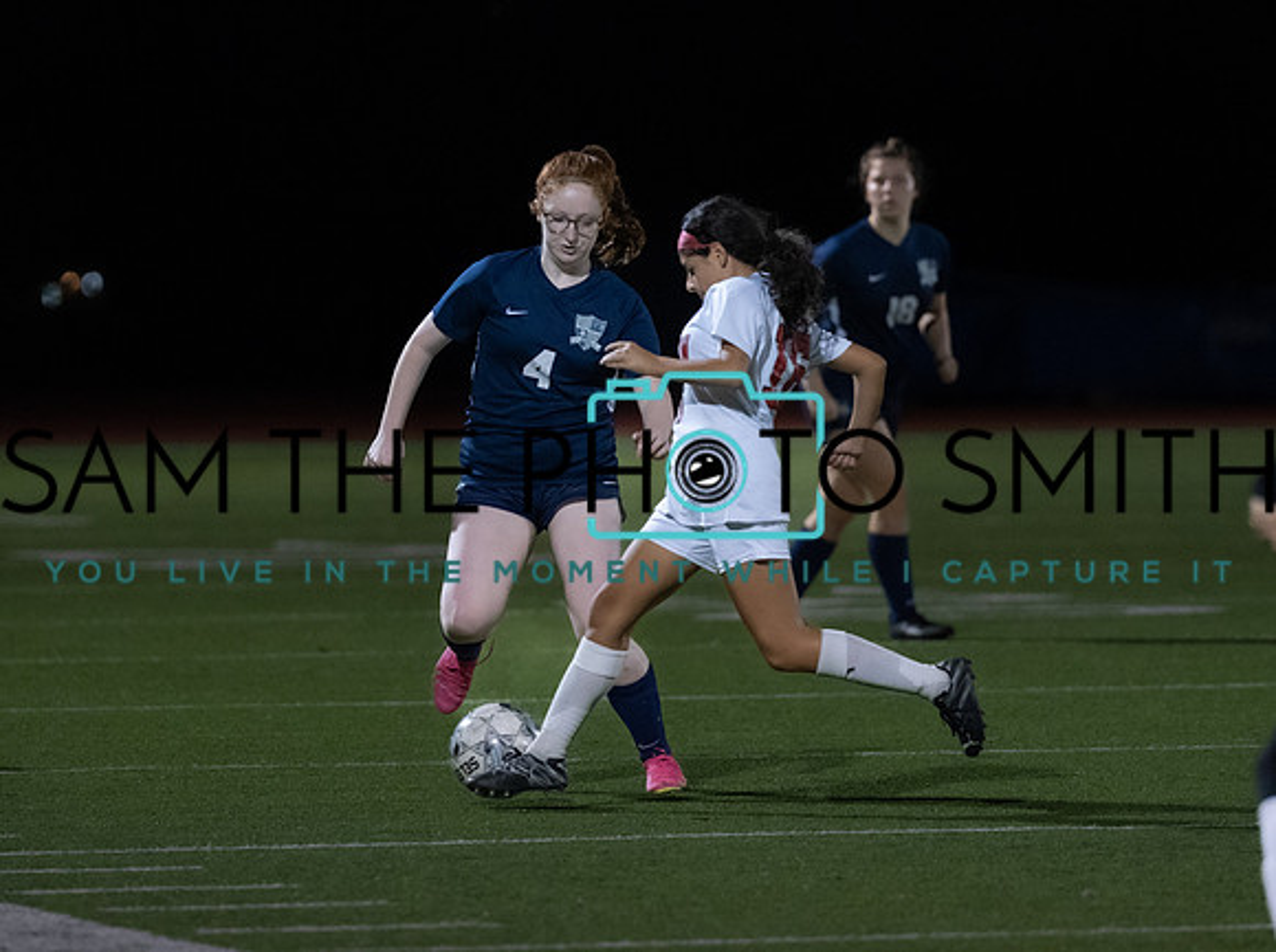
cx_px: 561
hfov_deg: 4.9
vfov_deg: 3.6
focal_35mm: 407
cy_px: 476
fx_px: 14993
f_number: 2.8
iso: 4000
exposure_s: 1/1000
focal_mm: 200
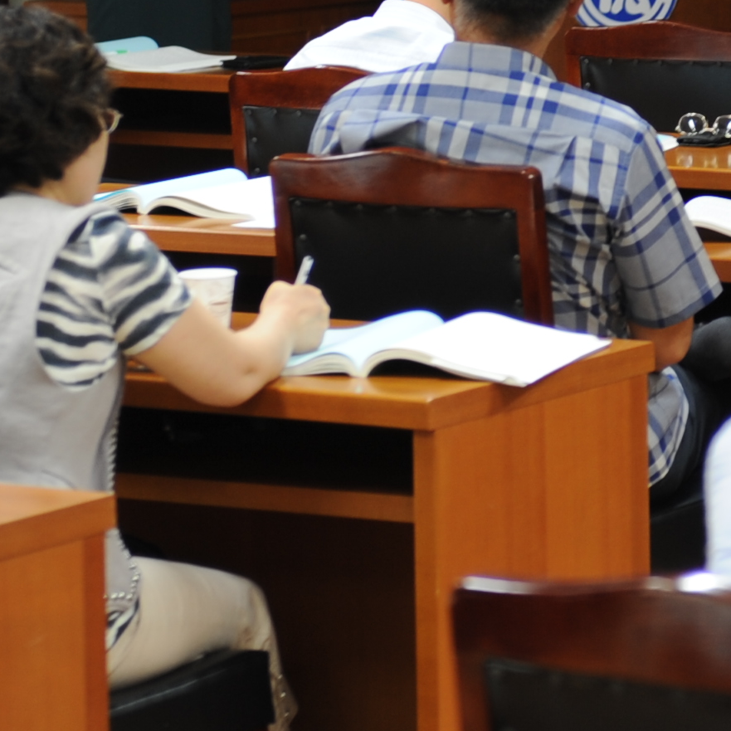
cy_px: -36
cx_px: 802
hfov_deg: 8.8
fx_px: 4707
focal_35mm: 197
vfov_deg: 8.8
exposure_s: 1/20
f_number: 2.8
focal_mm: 48
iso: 200
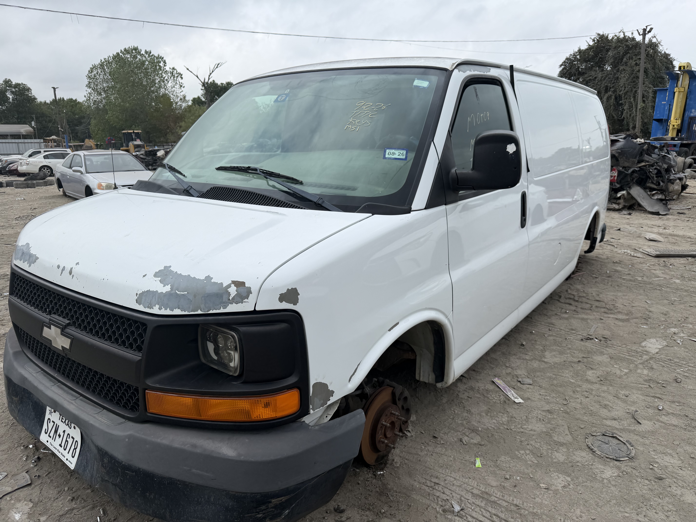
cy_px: 261
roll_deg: -0.6
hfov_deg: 71.6
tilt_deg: -11.7
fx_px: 483
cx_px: 348
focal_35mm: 24
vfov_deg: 56.8
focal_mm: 6.76
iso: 80
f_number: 1.78
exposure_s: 1/2445
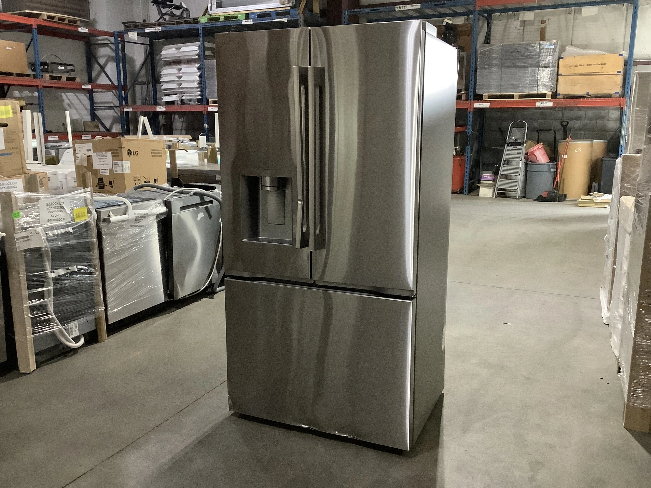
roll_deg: -0.2
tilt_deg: -10.6
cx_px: 326
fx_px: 583
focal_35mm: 31
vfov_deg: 45.4
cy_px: 244
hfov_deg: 58.4
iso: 320
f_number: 2.4
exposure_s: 1/60
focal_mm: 3.3
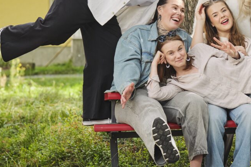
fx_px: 1157
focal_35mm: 166
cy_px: 32
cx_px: 234
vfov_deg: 8.3
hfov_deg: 12.3
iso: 640
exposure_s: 1/250
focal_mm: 56
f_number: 2.5
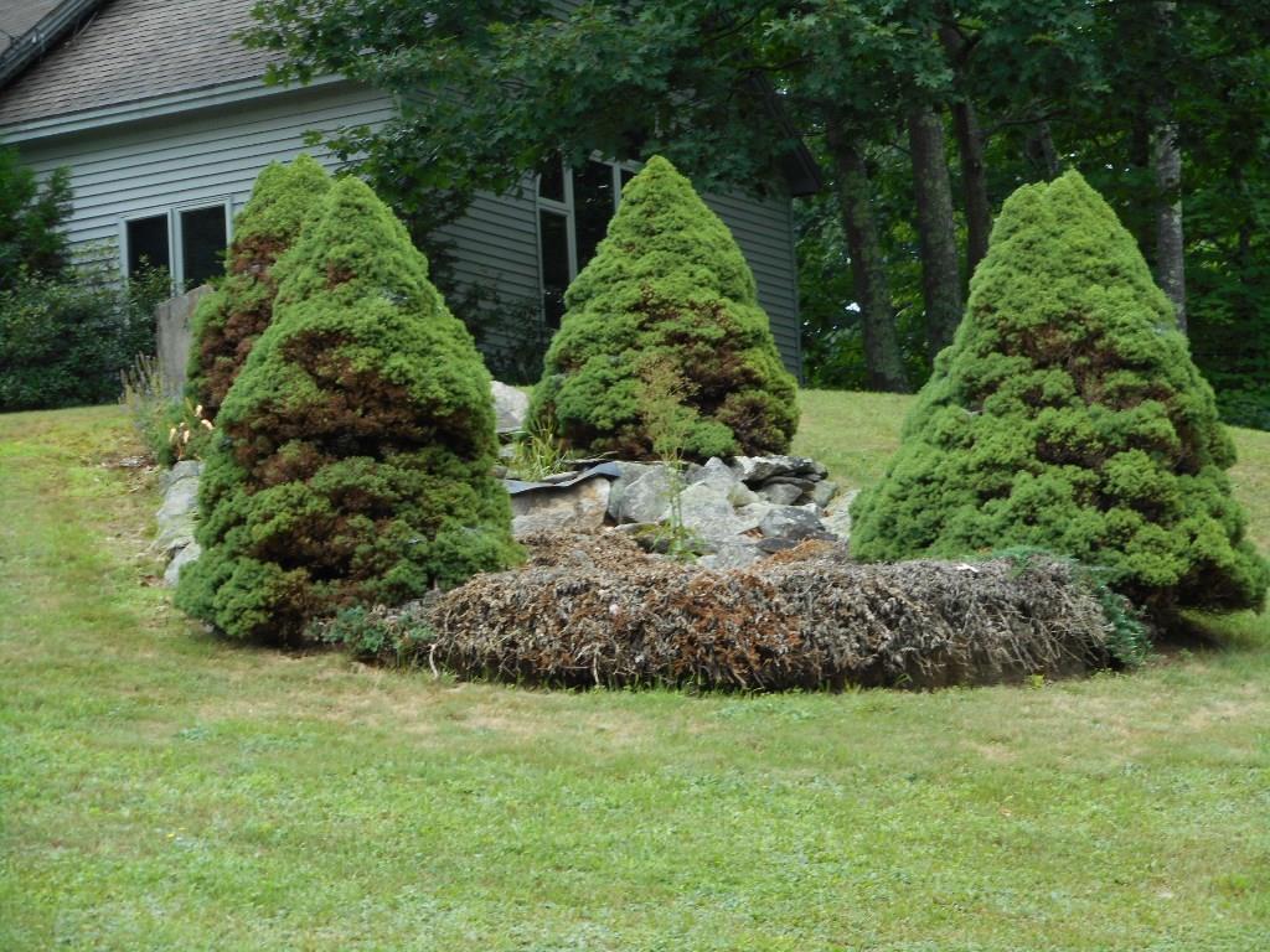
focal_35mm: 102
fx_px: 3742
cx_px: 635
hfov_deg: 19.3
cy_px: 476
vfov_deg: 14.5
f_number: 5.8
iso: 100
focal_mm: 18.2
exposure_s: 1/60
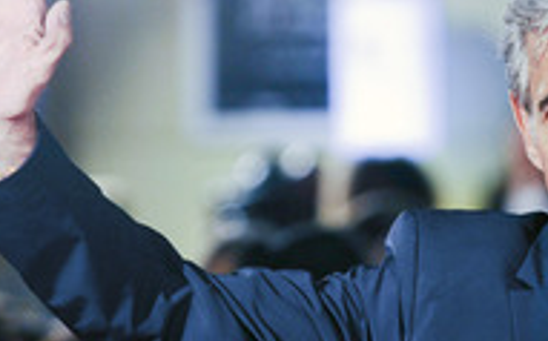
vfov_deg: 4.0
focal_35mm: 324
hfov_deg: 6.5
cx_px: 393
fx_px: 4835
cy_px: 289
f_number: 3.2
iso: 800
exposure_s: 1/250
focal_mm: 135
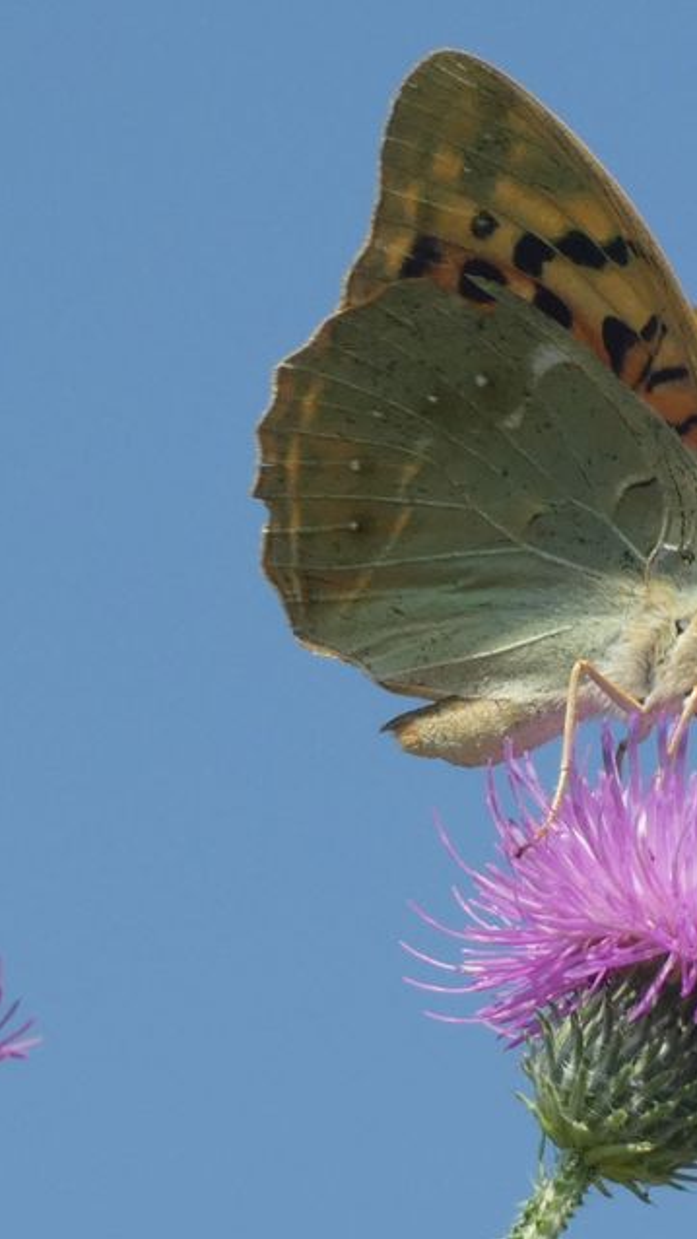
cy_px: 620
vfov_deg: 5.1
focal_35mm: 424
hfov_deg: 2.9
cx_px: 764
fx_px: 13927
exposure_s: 1/160
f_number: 5.5
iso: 80
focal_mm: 52.2
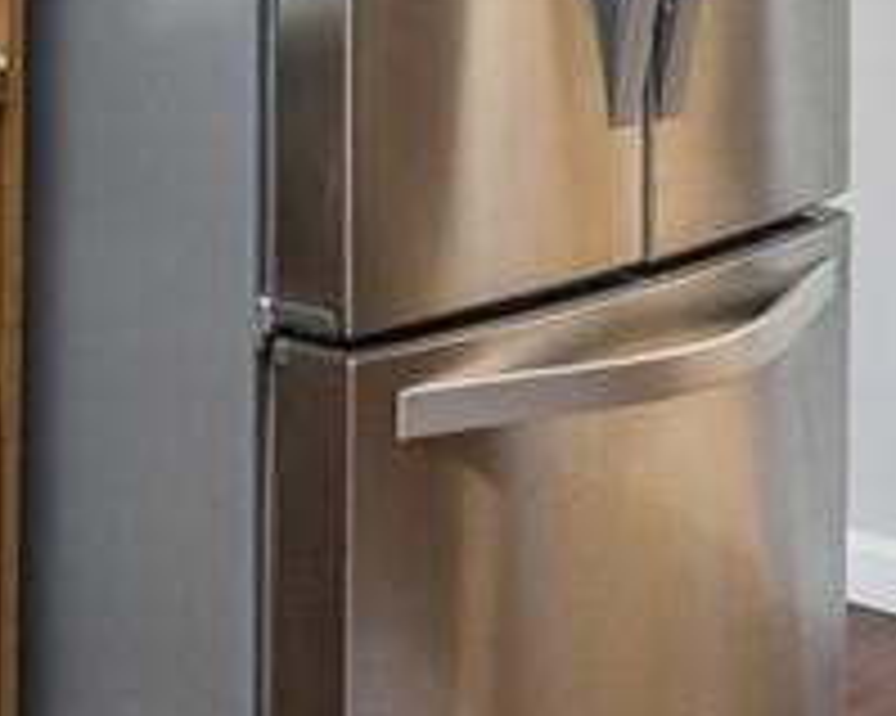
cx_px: -723
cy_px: -511
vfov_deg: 12.0
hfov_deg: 14.2
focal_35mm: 120
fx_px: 3181
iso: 250
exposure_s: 1/5
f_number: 9
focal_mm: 10
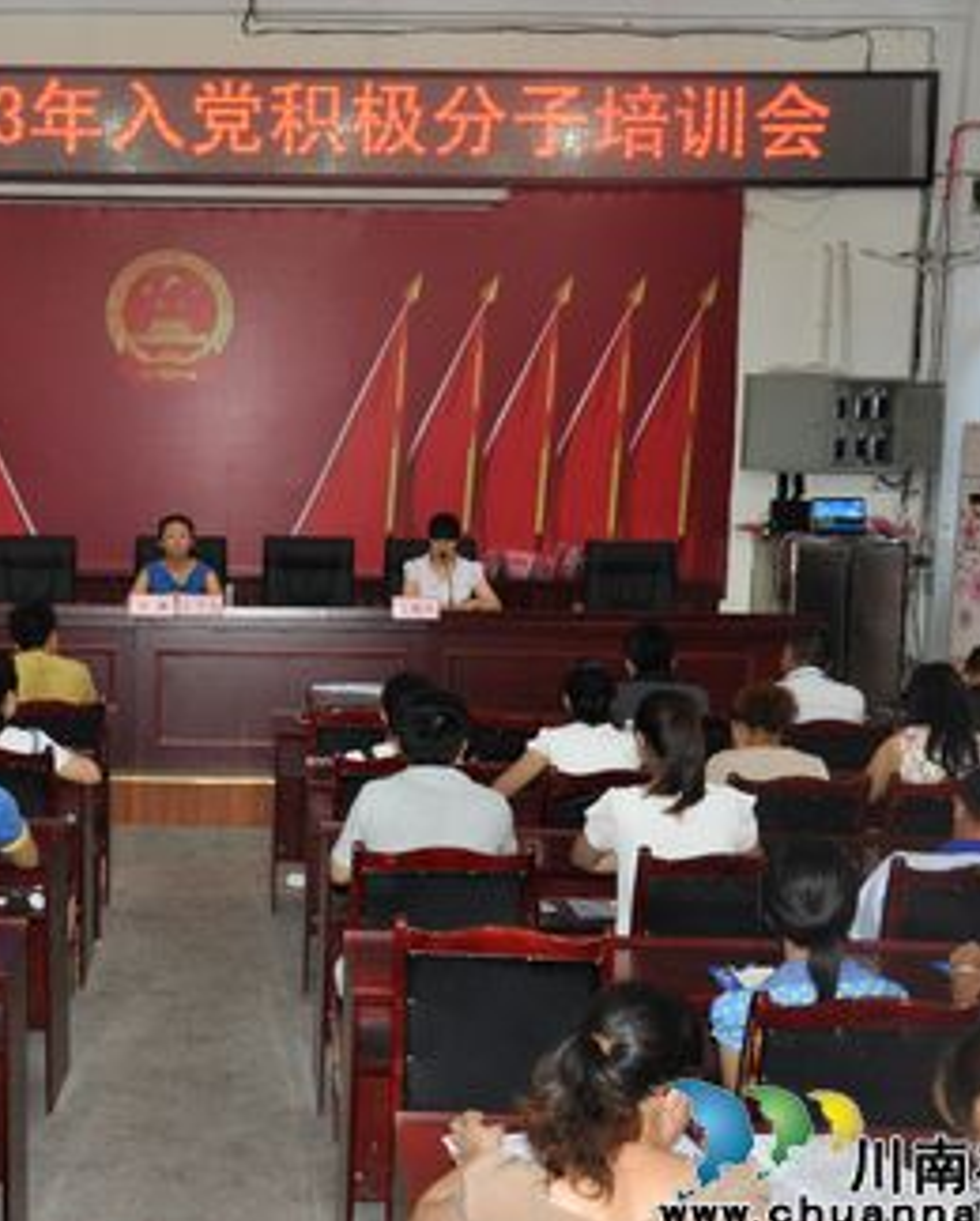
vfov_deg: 36.0
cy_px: 622
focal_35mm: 52
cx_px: 204
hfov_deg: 28.6
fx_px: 1882
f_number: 3.8
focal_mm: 24
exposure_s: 1/60
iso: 800
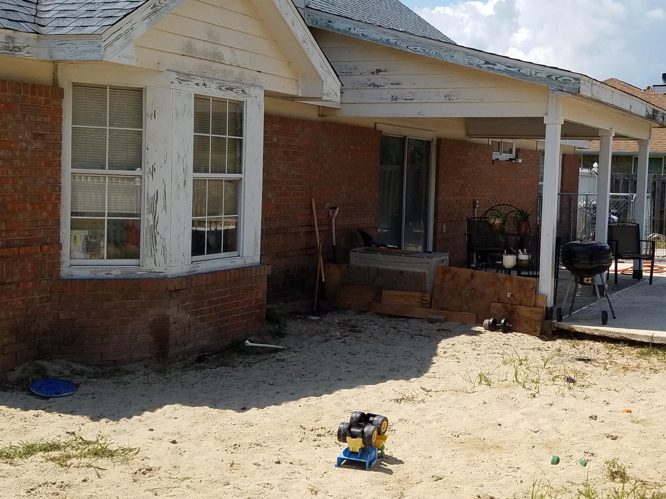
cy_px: 187
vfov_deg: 36.6
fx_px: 750
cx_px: 433
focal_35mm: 39
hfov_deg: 47.2
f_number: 1.7
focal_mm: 4.2
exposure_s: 1/3312
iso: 50
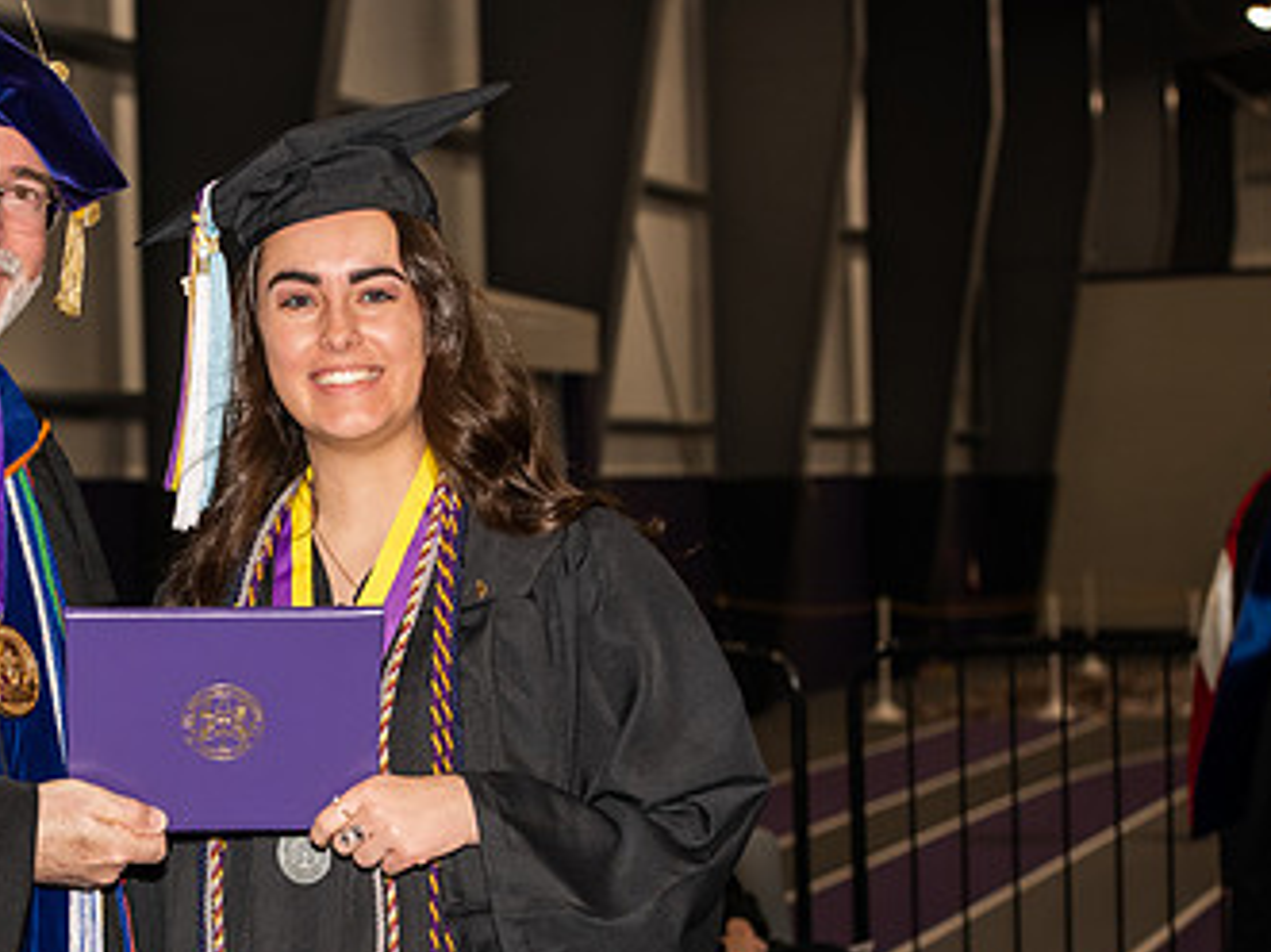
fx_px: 4331
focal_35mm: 118
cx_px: 169
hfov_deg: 16.5
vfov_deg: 12.5
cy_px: 647
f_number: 5.6
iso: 1000
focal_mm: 70
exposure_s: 1/200
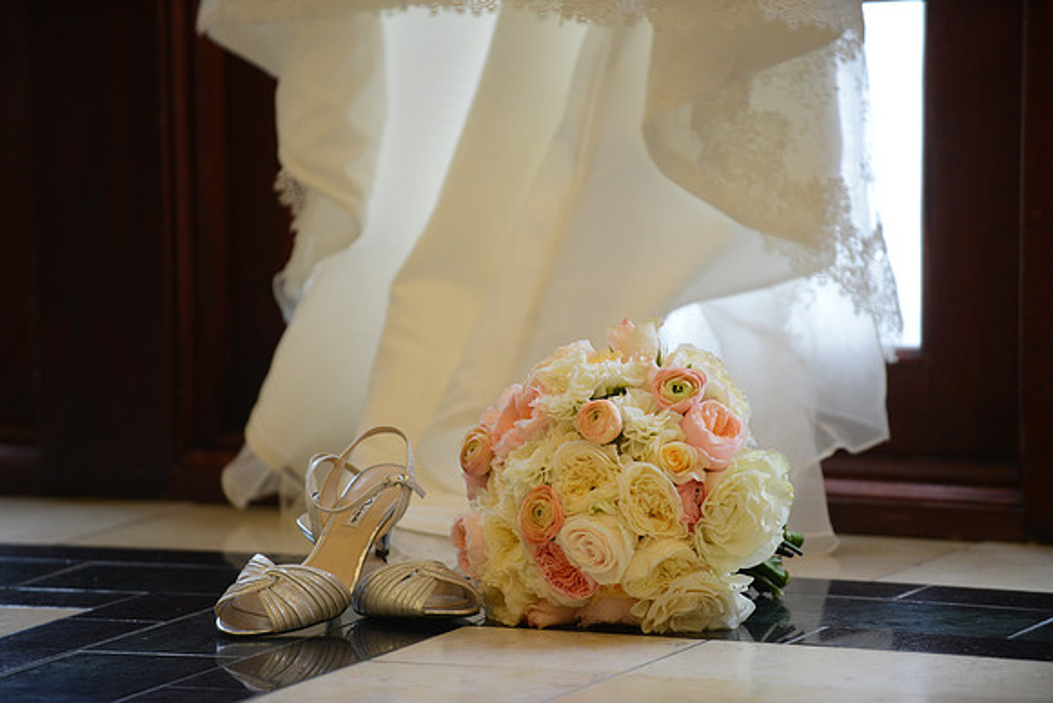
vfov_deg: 6.9
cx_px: 526
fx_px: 5851
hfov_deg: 10.3
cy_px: 352
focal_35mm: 200
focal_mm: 200
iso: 800
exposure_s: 1/200
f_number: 3.5
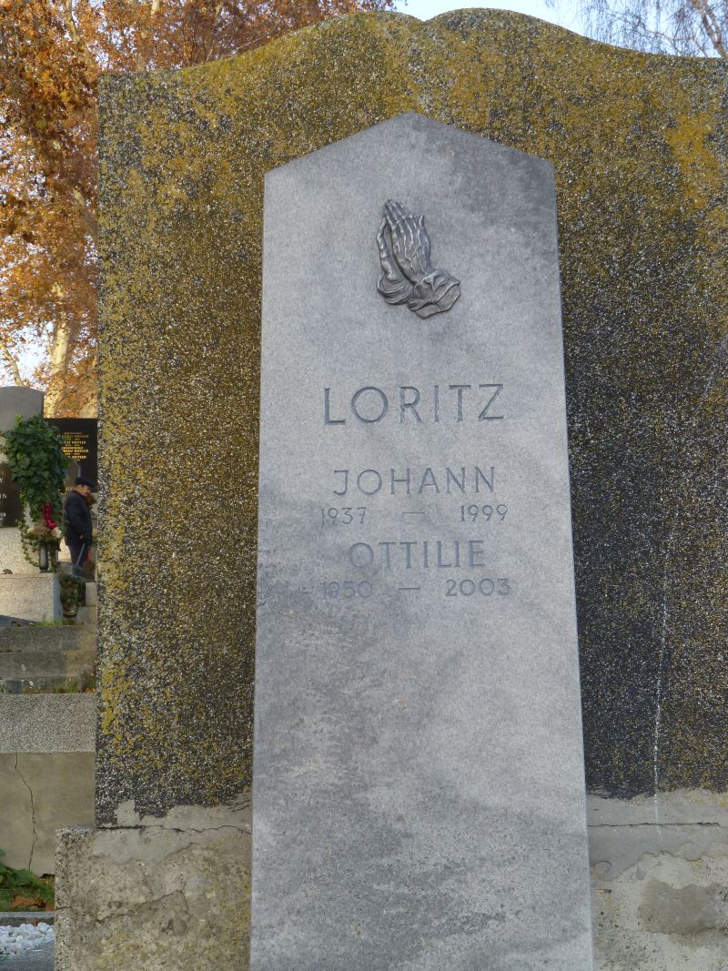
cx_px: 364
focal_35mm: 96
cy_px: 486
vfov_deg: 20.4
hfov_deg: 15.4
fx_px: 2692
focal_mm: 17.1
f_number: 5.3
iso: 200
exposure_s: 1/160
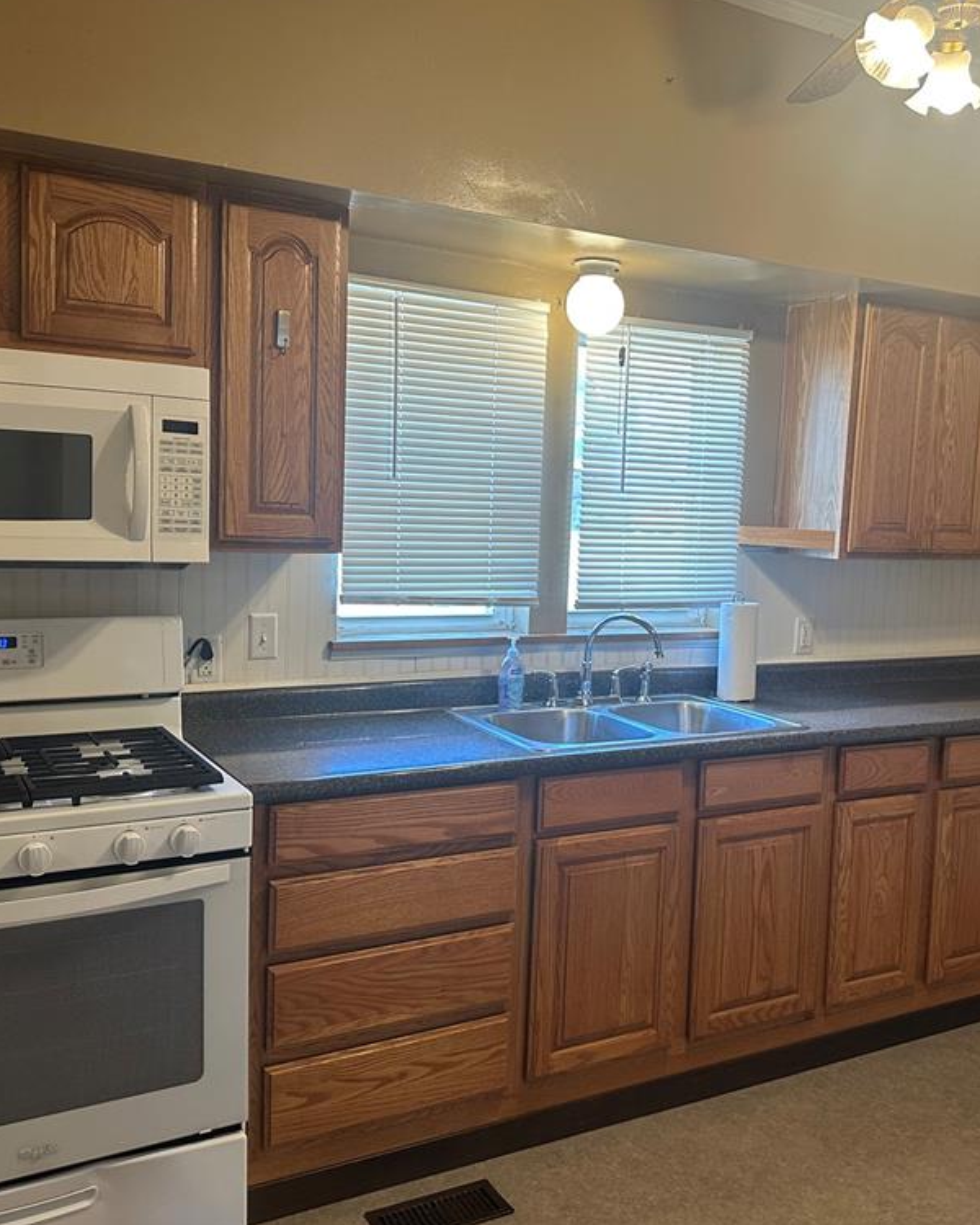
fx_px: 1160
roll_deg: -2.2
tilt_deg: -5.1
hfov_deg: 45.6
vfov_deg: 55.7
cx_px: 567
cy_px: 604
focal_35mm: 32
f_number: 1.78
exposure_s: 1/120
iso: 200
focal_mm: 6.86
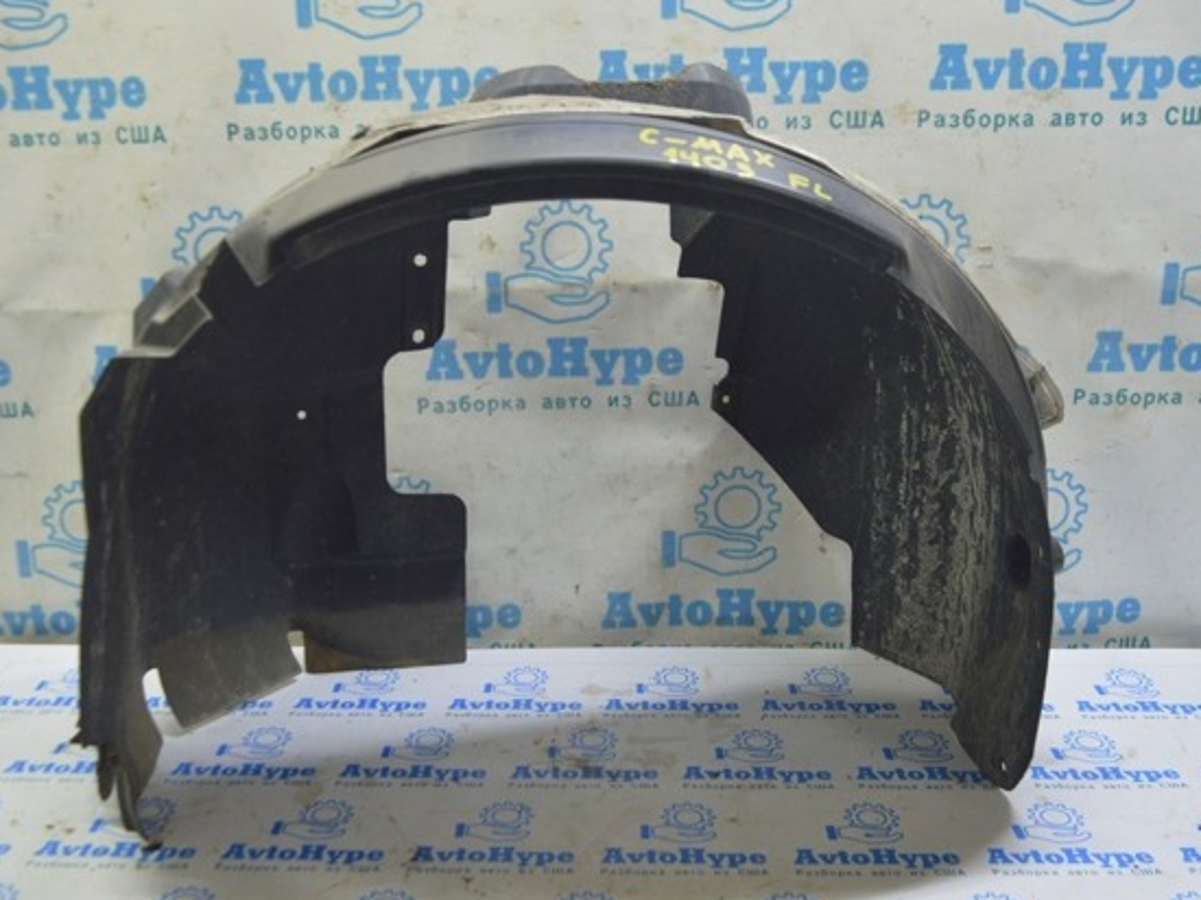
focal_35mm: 39
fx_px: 1337
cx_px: 550
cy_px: 451
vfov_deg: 37.2
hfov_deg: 48.3
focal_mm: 23
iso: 400
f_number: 5.6
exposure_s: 1/20
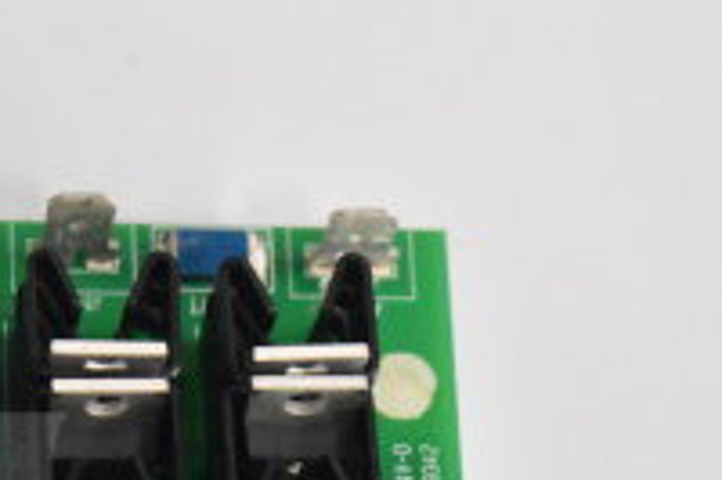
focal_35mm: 252
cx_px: -260
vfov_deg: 5.4
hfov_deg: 8.1
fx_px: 5040
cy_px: 698
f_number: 5.6
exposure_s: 1/100
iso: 11400
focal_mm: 55
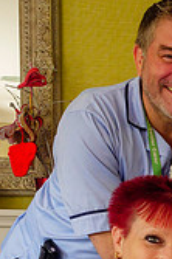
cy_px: 280
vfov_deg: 17.7
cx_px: 445
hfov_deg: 10.2
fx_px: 804
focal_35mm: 112
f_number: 4
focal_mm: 15
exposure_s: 1/60
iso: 400
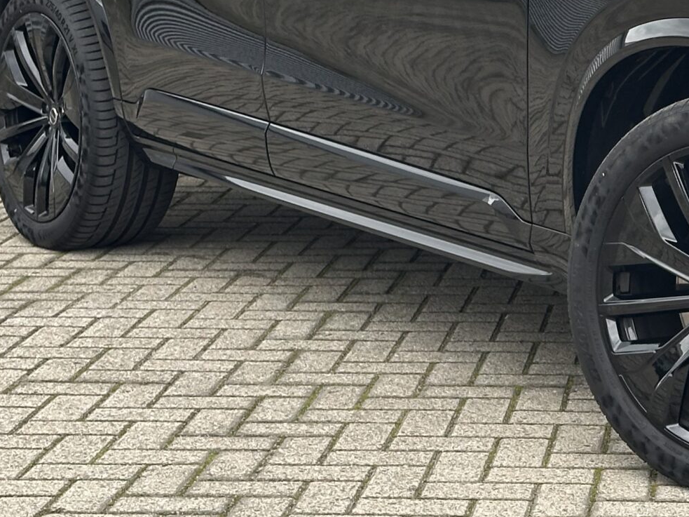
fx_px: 2488
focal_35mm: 125
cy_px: 36
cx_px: 770
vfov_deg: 11.8
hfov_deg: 15.3
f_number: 1.78
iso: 64
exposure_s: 1/383
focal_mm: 6.86
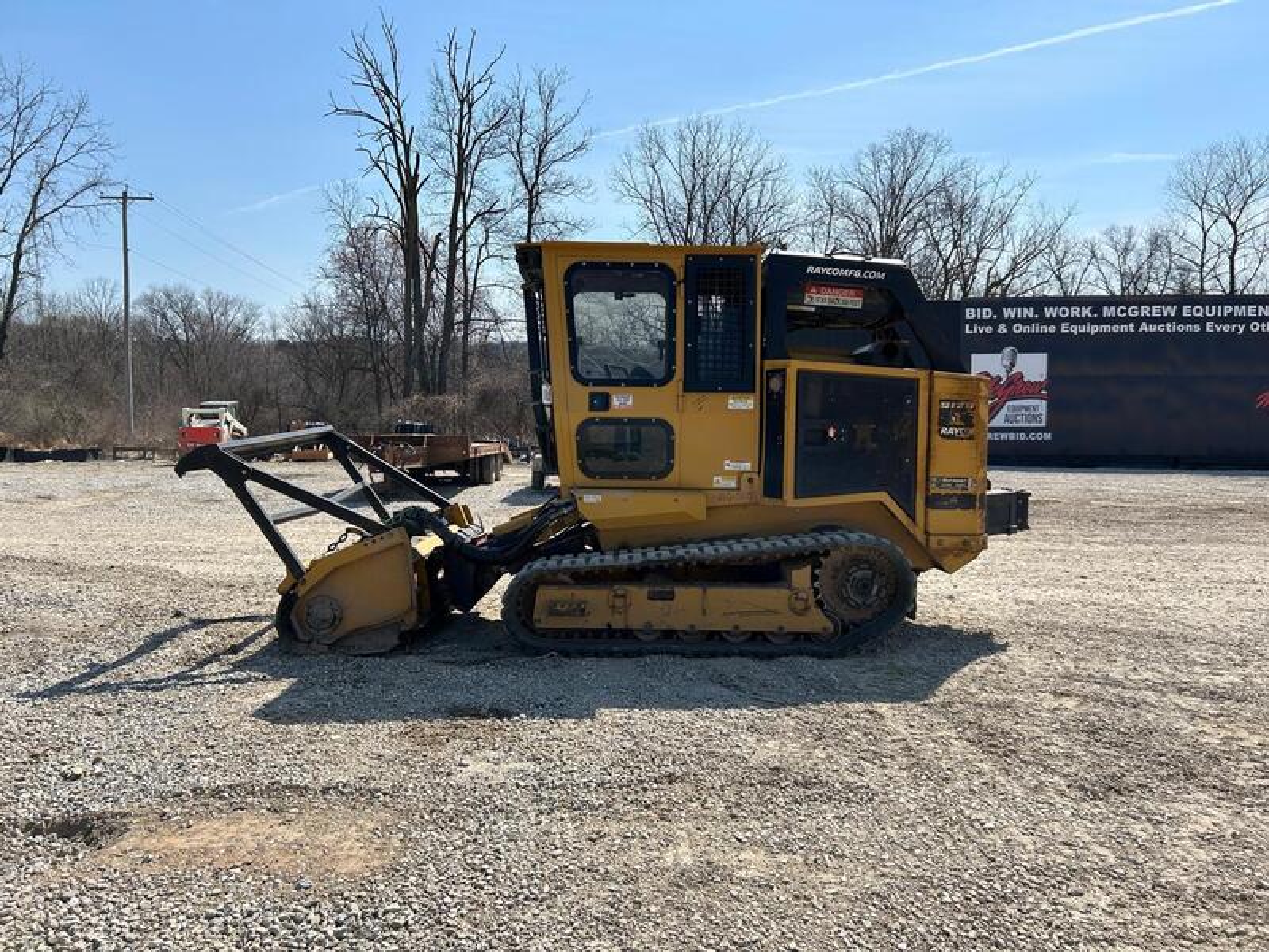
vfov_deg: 53.1
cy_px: 476
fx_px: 953
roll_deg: -0.6
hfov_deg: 67.3
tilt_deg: -3.7
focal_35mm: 26
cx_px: 634
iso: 50
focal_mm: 5.7
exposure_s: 1/4831
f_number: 1.5
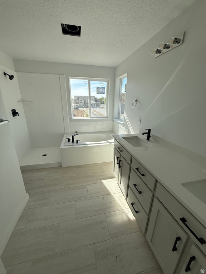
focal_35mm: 14
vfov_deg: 102.1
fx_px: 111
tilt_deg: -17.0
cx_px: 103
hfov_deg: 85.7
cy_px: 137
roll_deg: -1.5
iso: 50
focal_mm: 2.22
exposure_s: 1/1285
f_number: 2.2
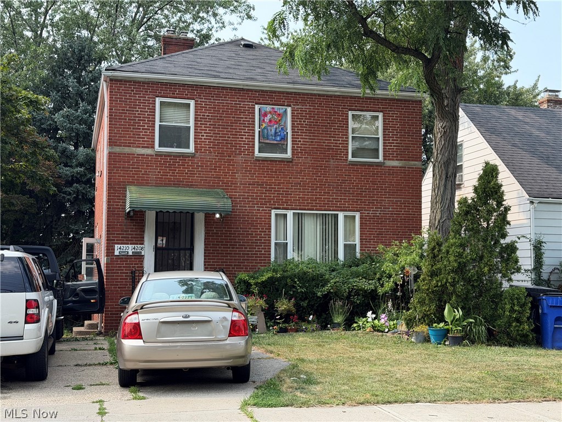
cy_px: 211
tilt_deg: +5.8
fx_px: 779
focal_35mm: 48
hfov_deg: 39.7
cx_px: 281
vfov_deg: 30.3
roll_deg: -0.1
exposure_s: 1/1403
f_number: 1.78
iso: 100
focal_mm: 6.76
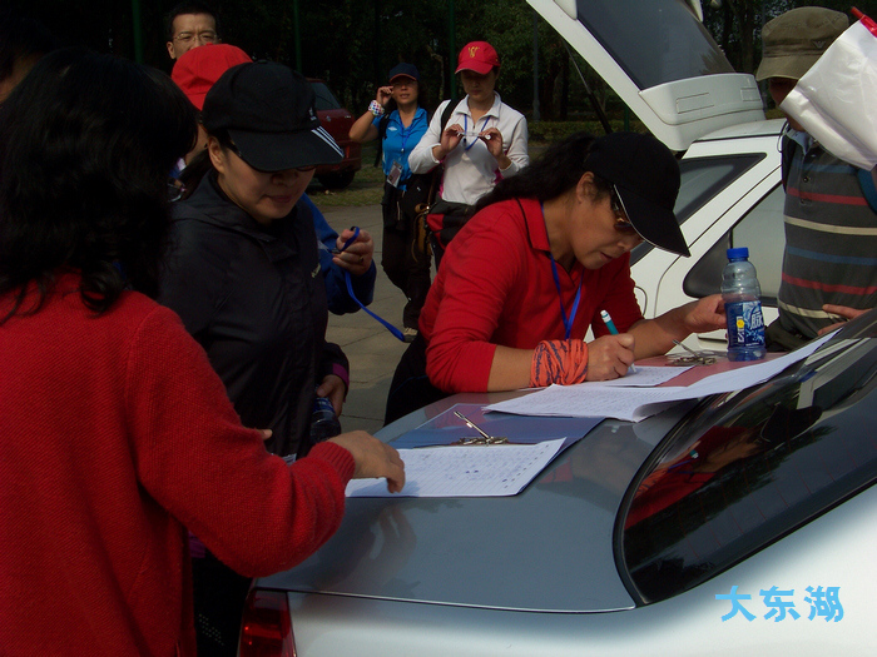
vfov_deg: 26.6
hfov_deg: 34.9
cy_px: 328
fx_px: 1393
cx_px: 438
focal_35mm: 55
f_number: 8
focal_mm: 9.36
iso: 64
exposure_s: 1/400
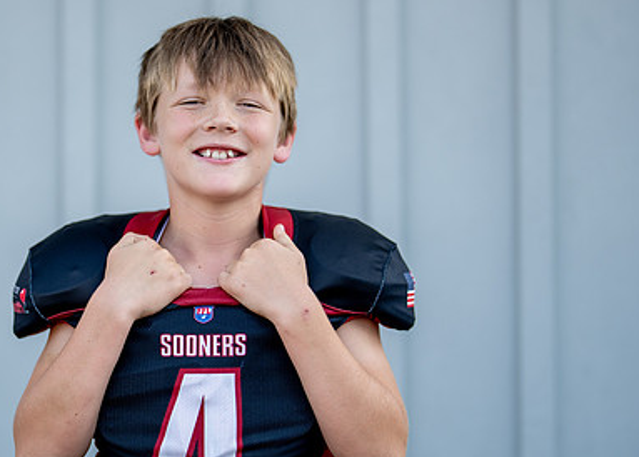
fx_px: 1652
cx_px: 227
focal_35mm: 91
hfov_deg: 21.8
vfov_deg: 15.7
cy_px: 246
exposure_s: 1/1600
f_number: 1.2
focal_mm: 50
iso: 100
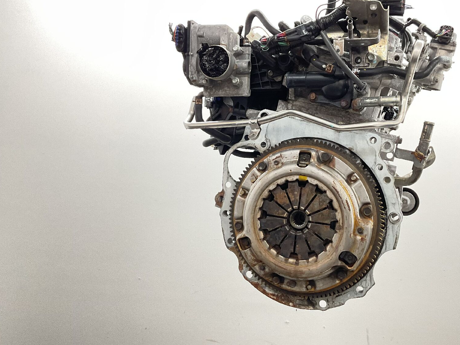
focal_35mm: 37
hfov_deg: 49.6
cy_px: 149
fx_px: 492
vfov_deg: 38.6
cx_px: 290
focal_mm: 3
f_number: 1.8
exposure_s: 1/50
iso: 125
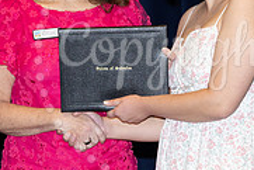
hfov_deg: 6.4
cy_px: 51
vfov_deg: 4.3
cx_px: 168
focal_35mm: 321
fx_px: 2267
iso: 640
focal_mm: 100
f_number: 5.6
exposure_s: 1/80
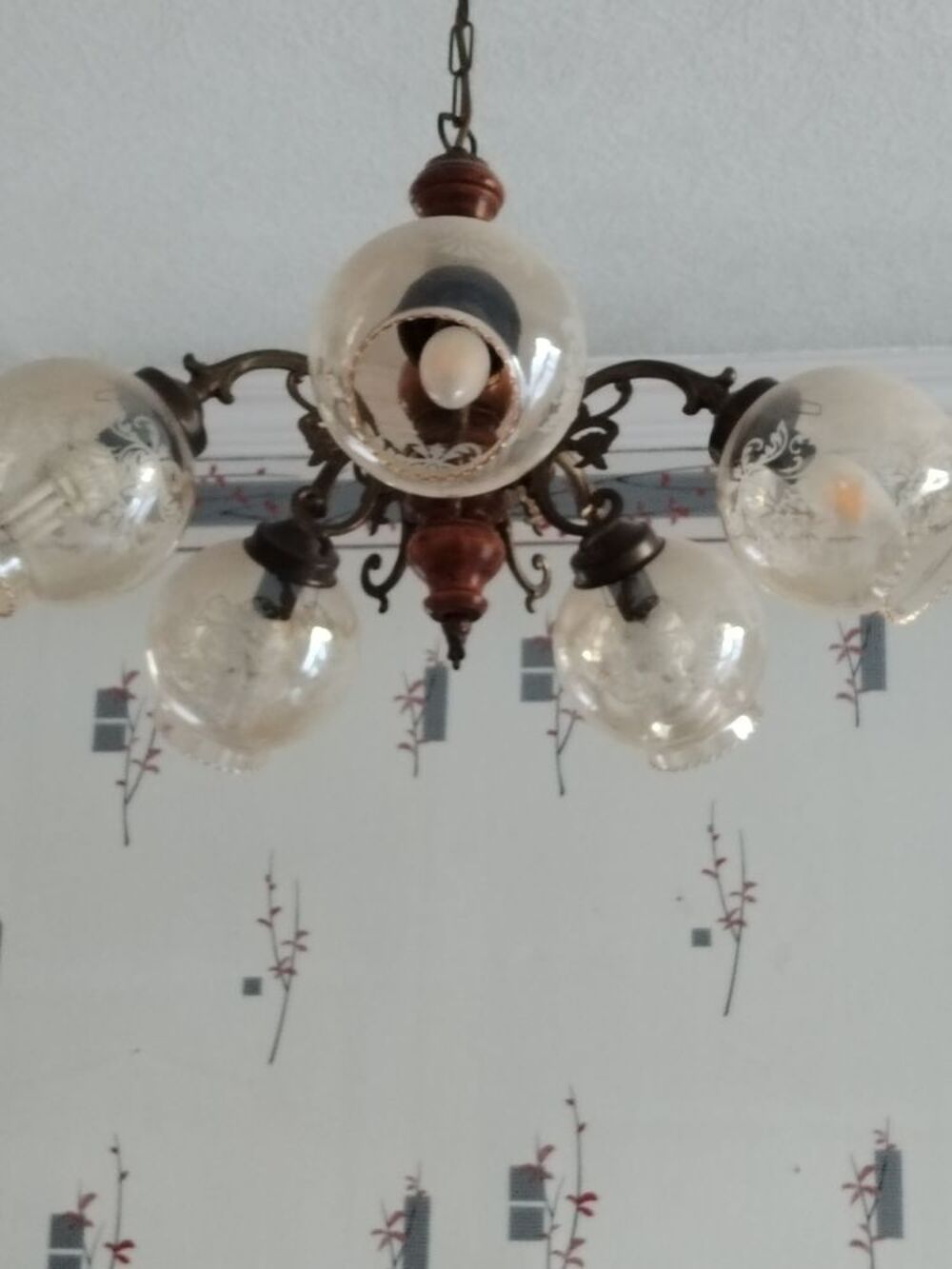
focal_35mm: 69
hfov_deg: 21.3
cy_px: 634
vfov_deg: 28.2
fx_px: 2530
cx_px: 476
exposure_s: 1/20
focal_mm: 4.25
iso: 822
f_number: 1.8
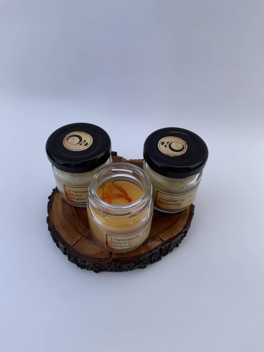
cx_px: 132
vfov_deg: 61.7
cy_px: 176
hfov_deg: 48.2
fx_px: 295
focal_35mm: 29
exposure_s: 1/122
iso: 32
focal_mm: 3
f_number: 1.8
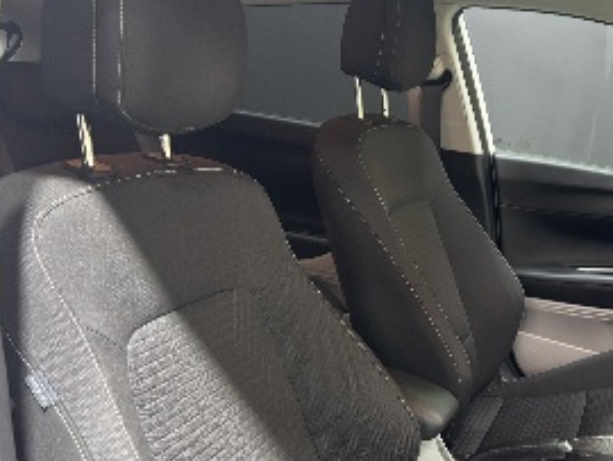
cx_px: 409
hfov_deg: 46.0
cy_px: 291
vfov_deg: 35.8
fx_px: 709
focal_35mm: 40
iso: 400
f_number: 1.6
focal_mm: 5.96
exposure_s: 1/50
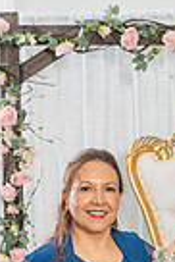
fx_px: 1295
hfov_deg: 7.7
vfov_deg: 11.2
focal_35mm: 178
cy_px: 345
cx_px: 205
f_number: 4
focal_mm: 32
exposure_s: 1/160
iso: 200
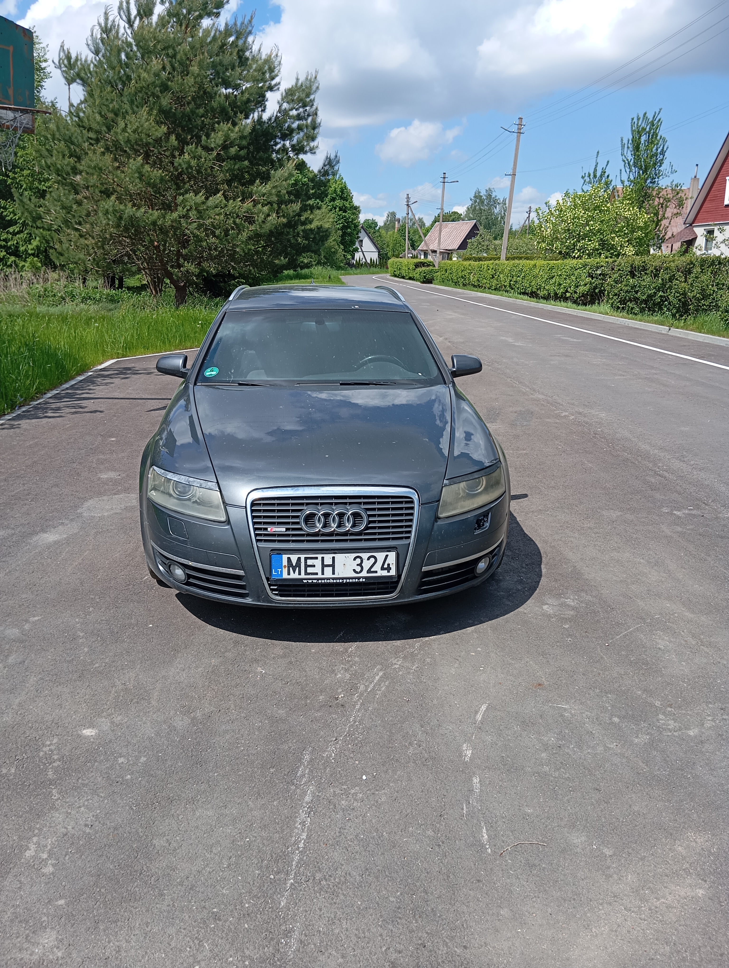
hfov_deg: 49.9
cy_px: 484
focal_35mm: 28
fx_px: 784
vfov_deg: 63.4
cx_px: 364
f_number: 1.8
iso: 108
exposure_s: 1/720
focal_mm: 4.22
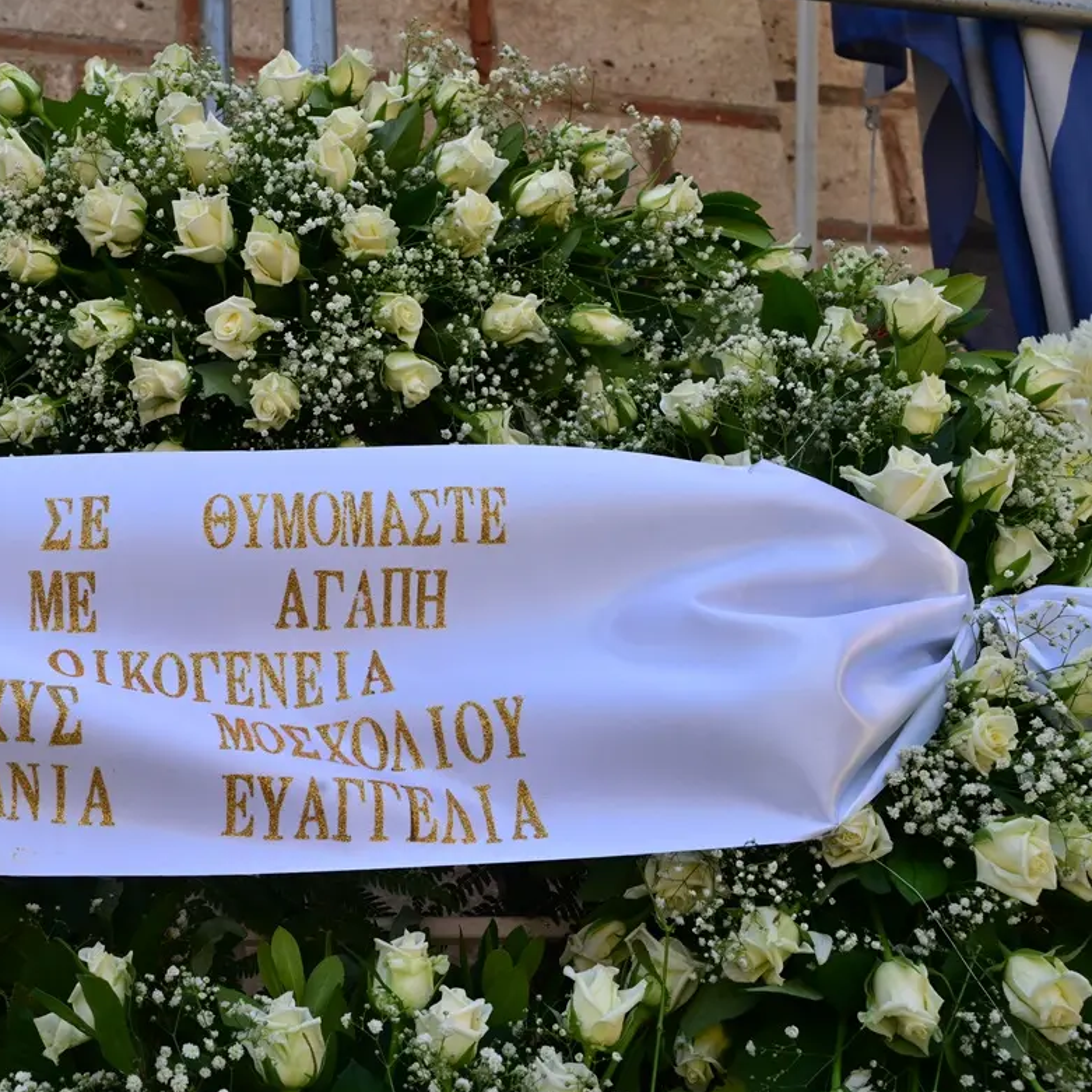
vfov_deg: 36.1
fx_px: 1677
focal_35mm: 47
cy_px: 543
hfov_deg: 35.3
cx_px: 274
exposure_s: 1/800
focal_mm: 36
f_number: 9
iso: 2000
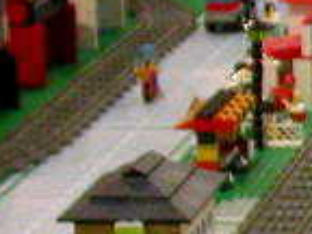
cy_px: 184
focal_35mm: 270
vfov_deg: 5.5
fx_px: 2434
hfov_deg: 6.6
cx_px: 986
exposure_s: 1/11.1
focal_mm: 7.85
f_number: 2.6
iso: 200
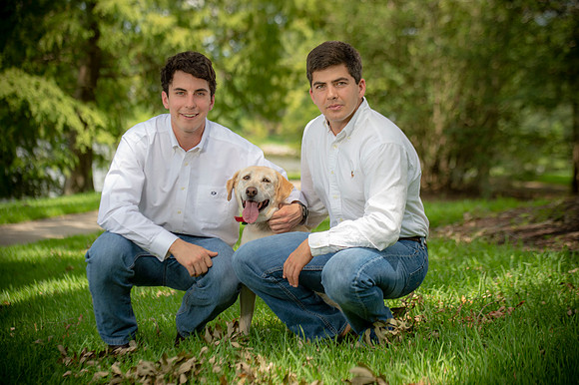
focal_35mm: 95
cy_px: 192
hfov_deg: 21.5
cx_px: 290
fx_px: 1527
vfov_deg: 14.4
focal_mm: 95
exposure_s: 1/200
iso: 100
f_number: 4
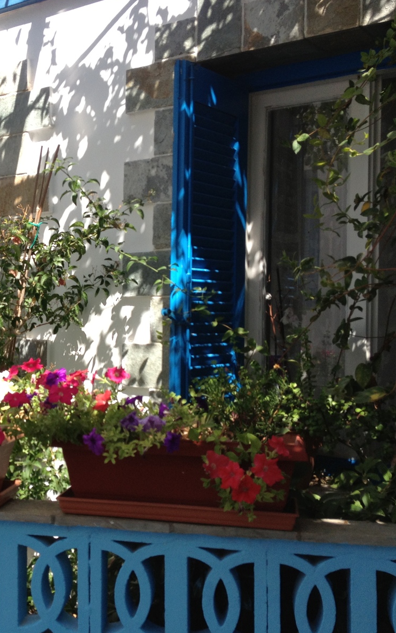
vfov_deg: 40.3
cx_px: 41
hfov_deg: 25.1
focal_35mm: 50
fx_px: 863
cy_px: 314
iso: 50
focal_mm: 4.28
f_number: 2.4
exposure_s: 1/581
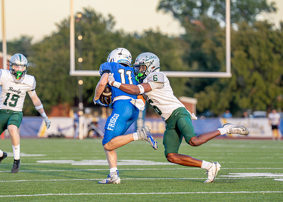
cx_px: 131
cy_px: 114
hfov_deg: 8.0
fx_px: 2031
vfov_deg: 5.7
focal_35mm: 253
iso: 500
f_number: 2.8
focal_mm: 160
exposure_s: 1/1250
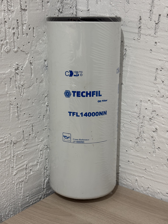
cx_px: 84
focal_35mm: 52
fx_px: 336
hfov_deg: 28.0
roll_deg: -0.2
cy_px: 112
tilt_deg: -14.6
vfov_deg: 36.8
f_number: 1.6
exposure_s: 1/50
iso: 125
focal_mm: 5.96
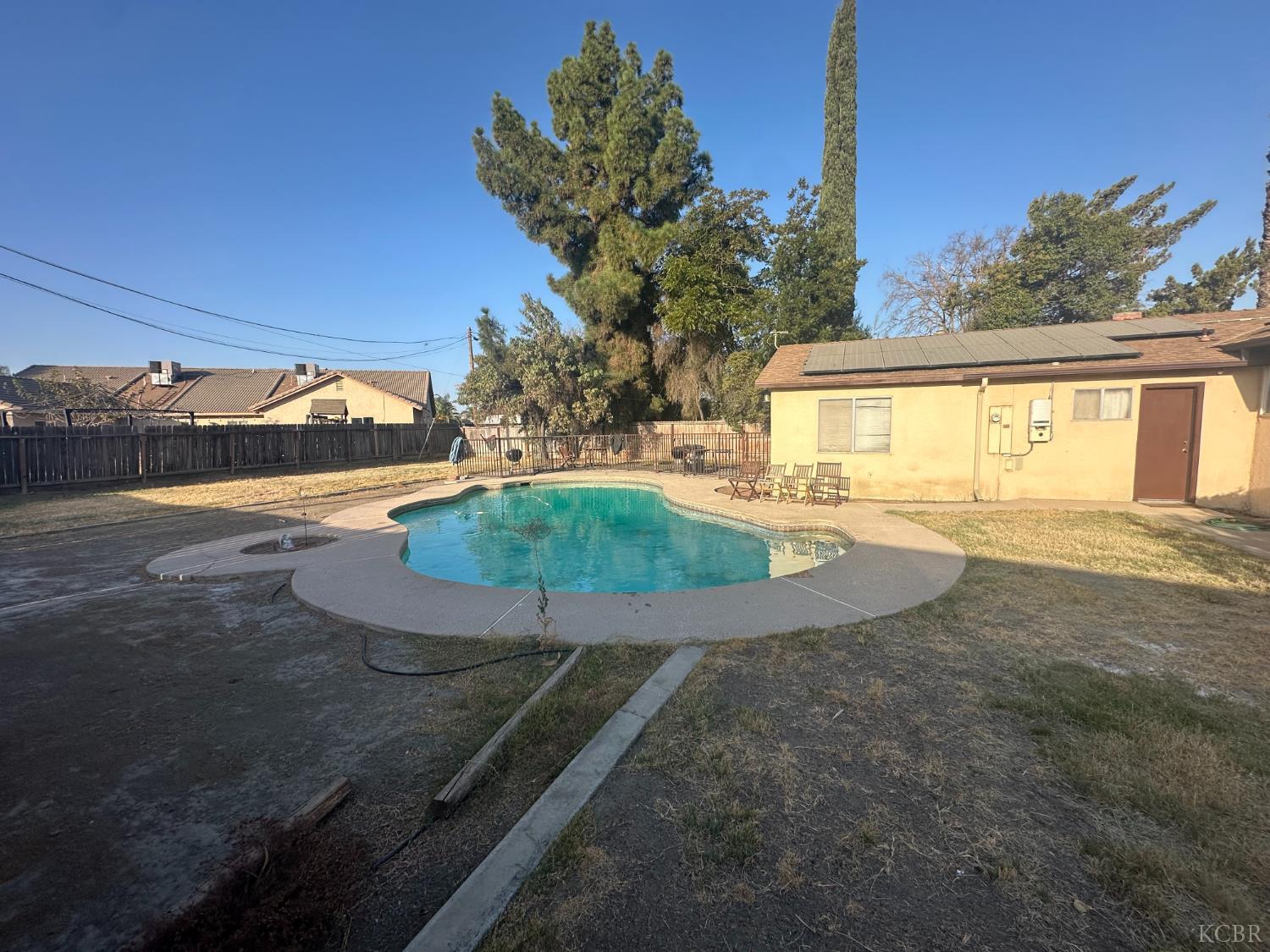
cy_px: 476
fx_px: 514
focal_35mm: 14
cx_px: 635
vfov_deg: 85.7
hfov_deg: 102.1
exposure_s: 1/1366
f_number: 2.2
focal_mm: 2.22
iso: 50
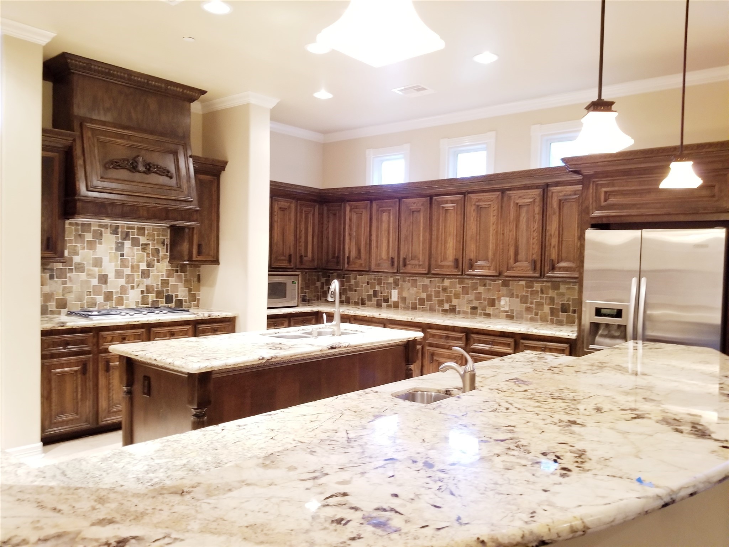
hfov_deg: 67.3
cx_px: 364
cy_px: 274
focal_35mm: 26
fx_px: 548
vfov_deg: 53.1
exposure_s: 1/17
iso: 250
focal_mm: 4.25
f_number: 1.7
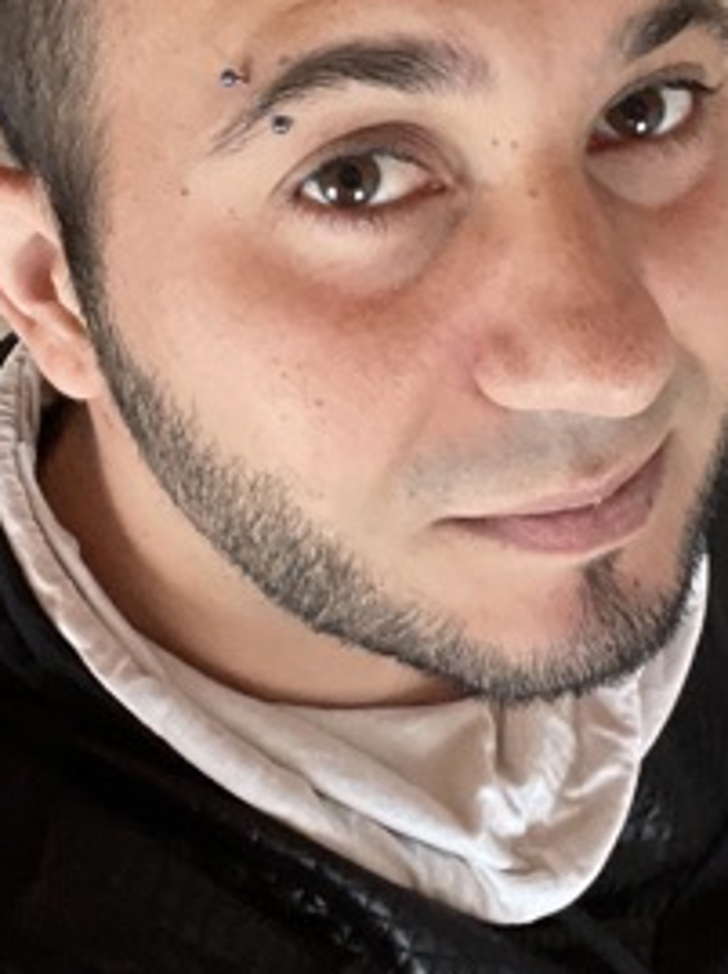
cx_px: 304
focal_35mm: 67
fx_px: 1883
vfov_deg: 28.6
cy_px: 246
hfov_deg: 21.9
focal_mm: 2.71
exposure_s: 1/39
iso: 400
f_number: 2.2
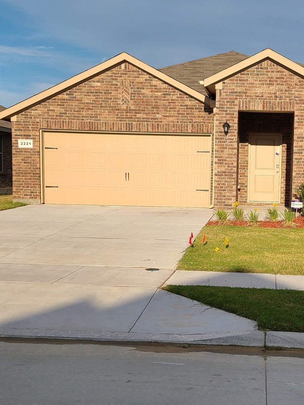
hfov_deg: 27.5
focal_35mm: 52
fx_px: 609
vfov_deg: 36.8
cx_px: 244
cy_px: 225
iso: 40
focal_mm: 5.4
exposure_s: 1/2759
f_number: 1.8
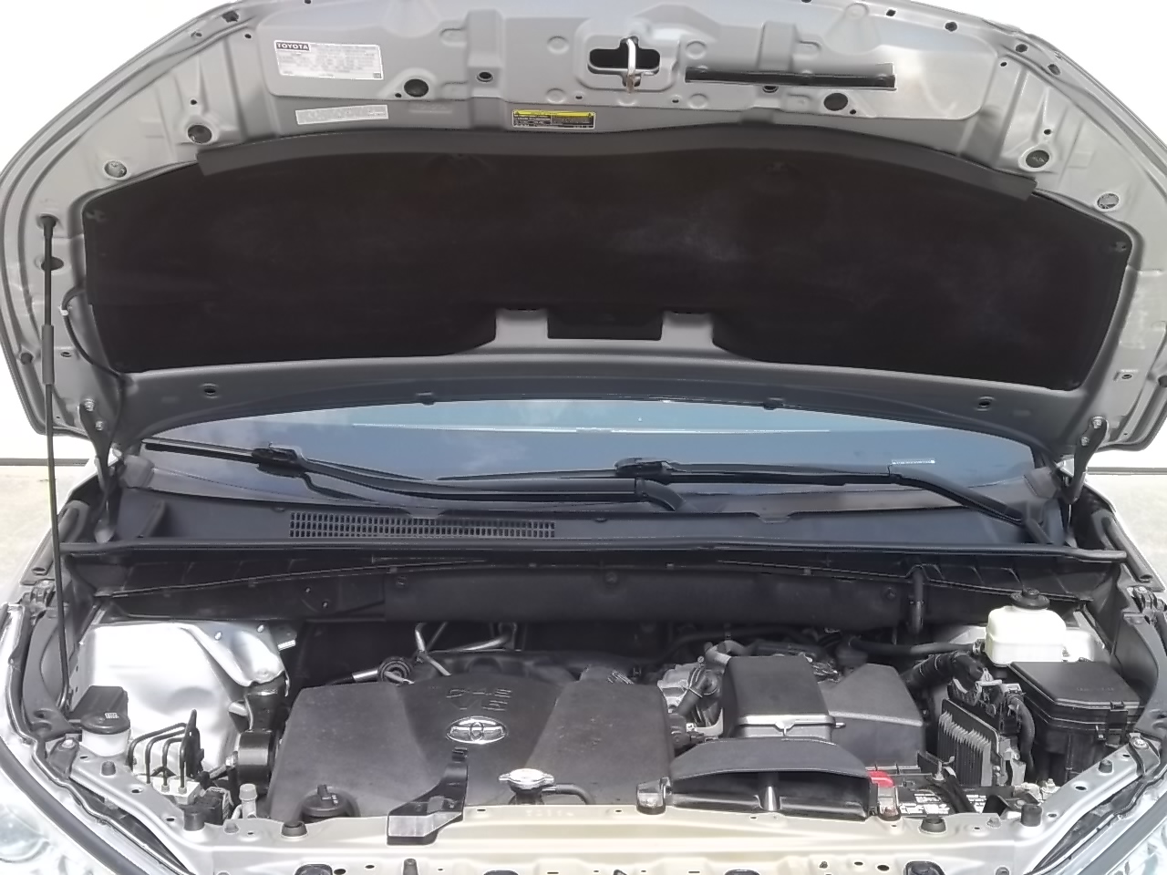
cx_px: 584
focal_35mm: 47
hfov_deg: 40.4
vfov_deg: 30.9
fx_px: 1584
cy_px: 438
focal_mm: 8.3
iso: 64
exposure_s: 1/125
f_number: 4.58
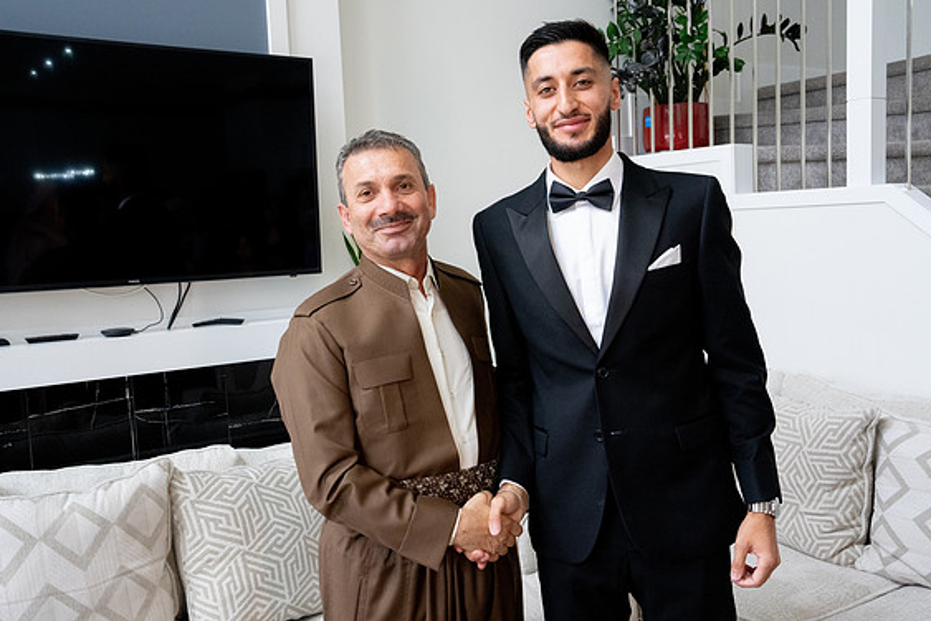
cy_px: 308
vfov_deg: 37.9
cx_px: 478
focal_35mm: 35
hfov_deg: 54.4
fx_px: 906
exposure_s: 1/160
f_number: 9
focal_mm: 34
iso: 6400
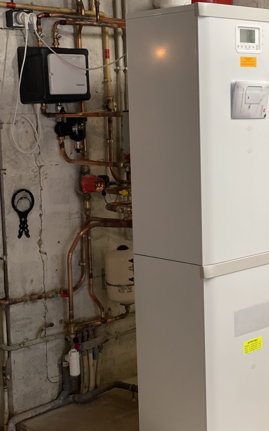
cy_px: 217
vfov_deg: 30.6
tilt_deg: -6.2
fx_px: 786
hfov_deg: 19.4
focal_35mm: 67
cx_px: 182
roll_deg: +1.1
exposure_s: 1/100
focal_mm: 6
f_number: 2
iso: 250
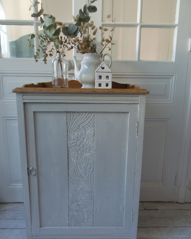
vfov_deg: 65.9
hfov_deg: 54.9
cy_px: 131
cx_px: 92
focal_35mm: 26
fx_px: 184
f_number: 2.9
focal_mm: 4.3
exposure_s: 1/30
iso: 125
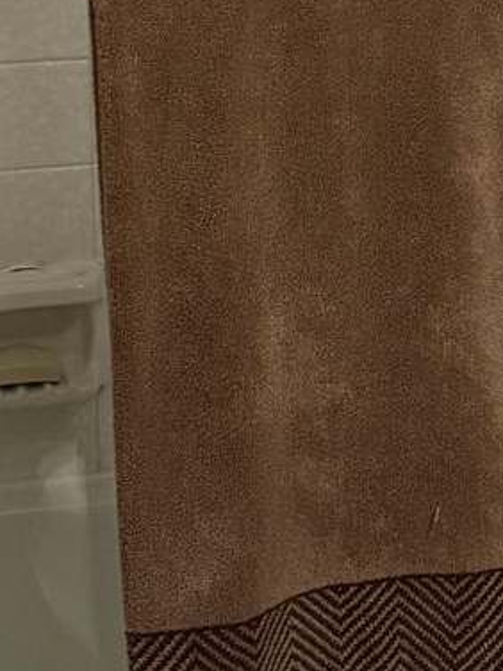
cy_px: 87
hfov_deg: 9.9
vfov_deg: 13.3
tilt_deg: -12.4
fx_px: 2848
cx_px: 642
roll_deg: -1.2
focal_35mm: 147
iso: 250
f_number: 1.78
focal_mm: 6.76
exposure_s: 1/60
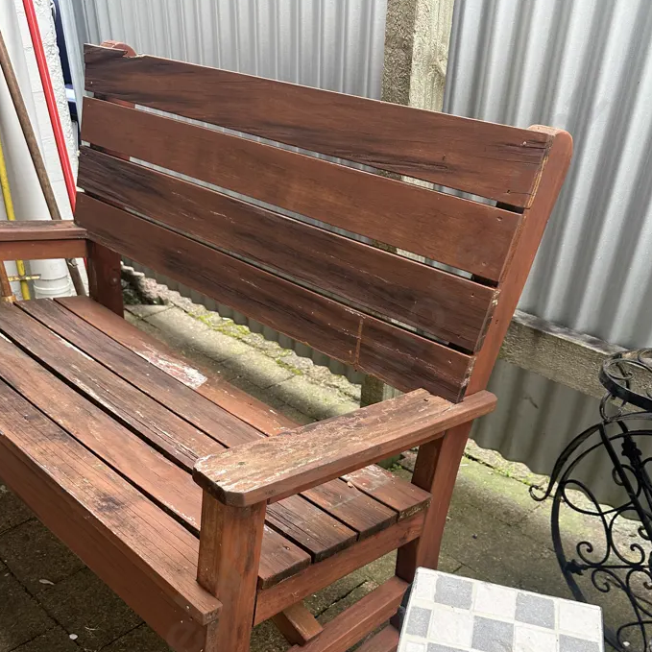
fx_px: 682
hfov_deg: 51.0
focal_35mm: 32
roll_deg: -0.4
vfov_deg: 49.2
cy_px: 485
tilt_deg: -38.9
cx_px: 300
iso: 160
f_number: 1.78
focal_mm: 6.86
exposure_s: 1/100
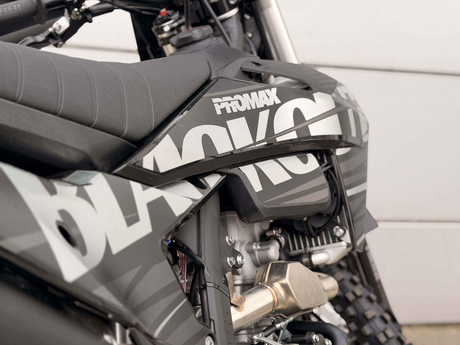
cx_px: 230
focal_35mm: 48
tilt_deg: -5.7
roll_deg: -3.0
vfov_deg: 30.3
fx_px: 638
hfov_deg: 39.7
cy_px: 172
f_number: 1.78
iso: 64
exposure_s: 1/487
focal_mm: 6.76
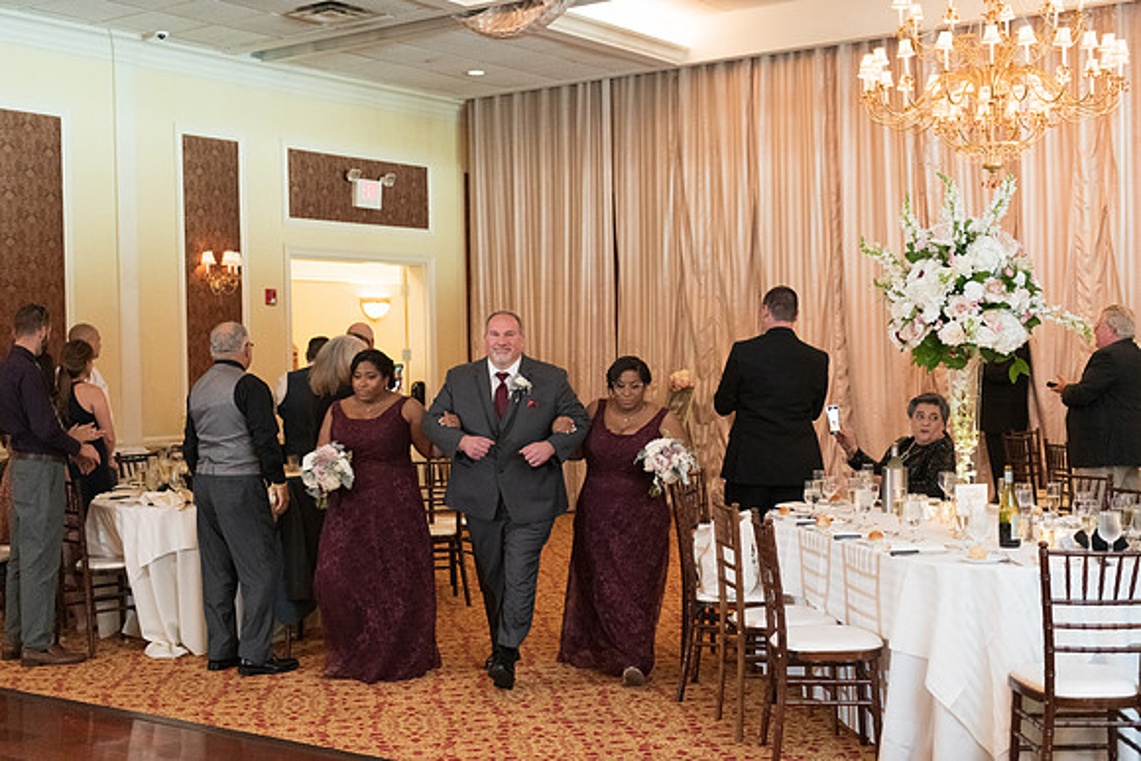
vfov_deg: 28.1
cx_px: 570
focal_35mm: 48
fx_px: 1522
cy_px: 380
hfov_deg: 41.1
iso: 3600
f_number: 2.8
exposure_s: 1/125
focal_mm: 48
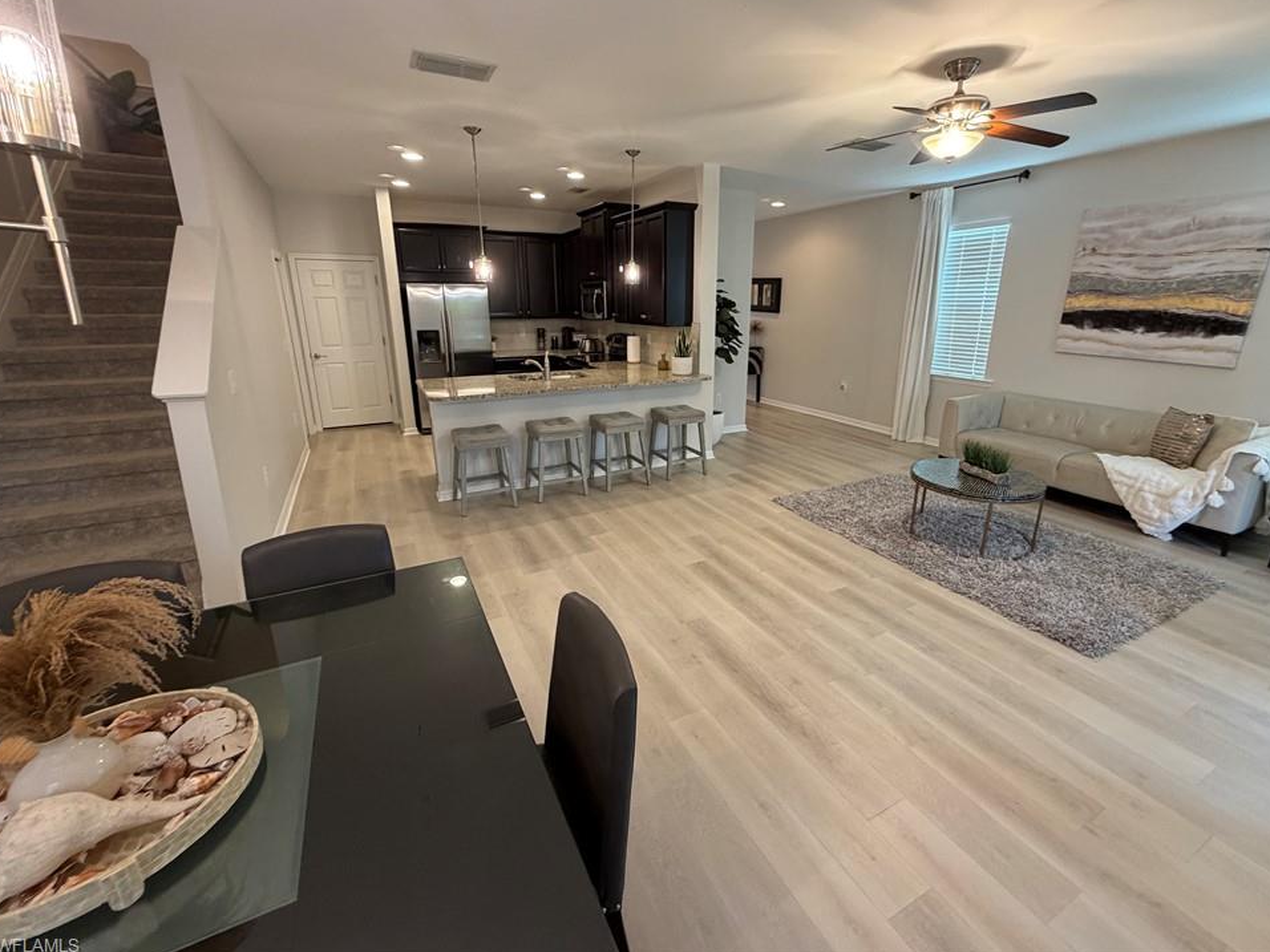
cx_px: 662
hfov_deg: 98.1
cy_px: 449
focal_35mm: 15
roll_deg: -0.2
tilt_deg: -15.4
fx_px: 550
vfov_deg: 81.7
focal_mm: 2.22
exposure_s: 1/60
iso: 250
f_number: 2.2
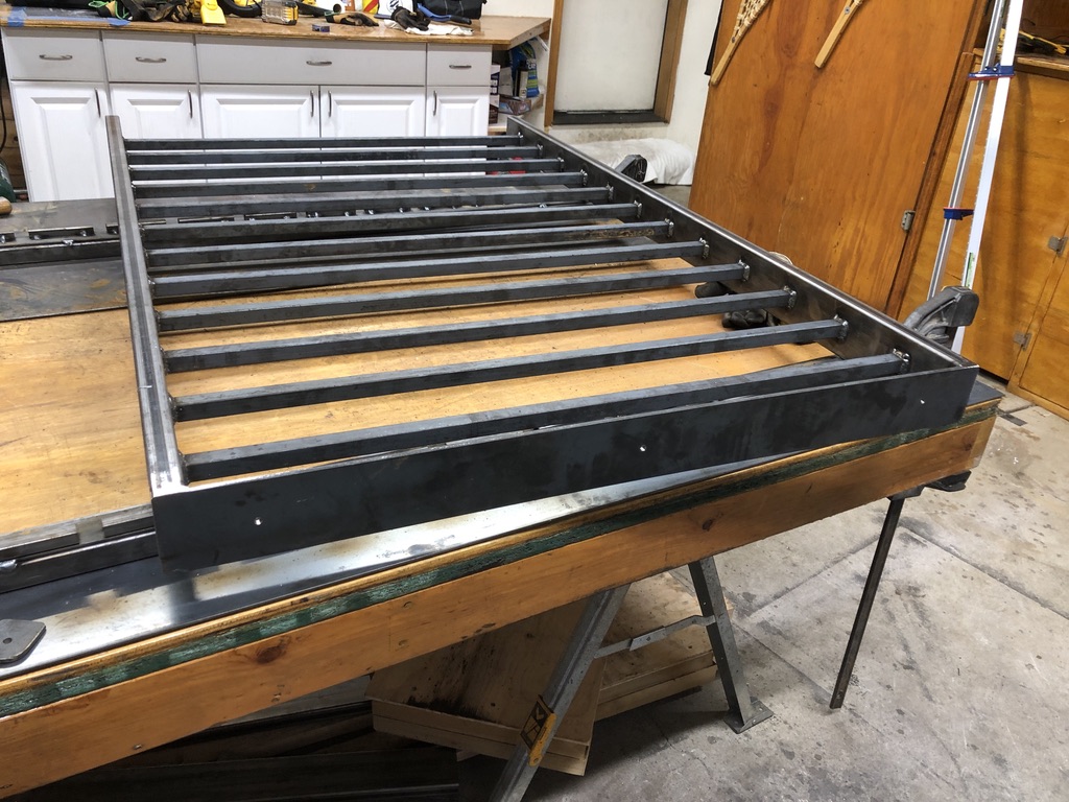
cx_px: 534
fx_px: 865
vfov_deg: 49.7
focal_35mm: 28
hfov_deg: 63.4
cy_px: 401
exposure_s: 1/24
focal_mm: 4
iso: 40
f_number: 1.8
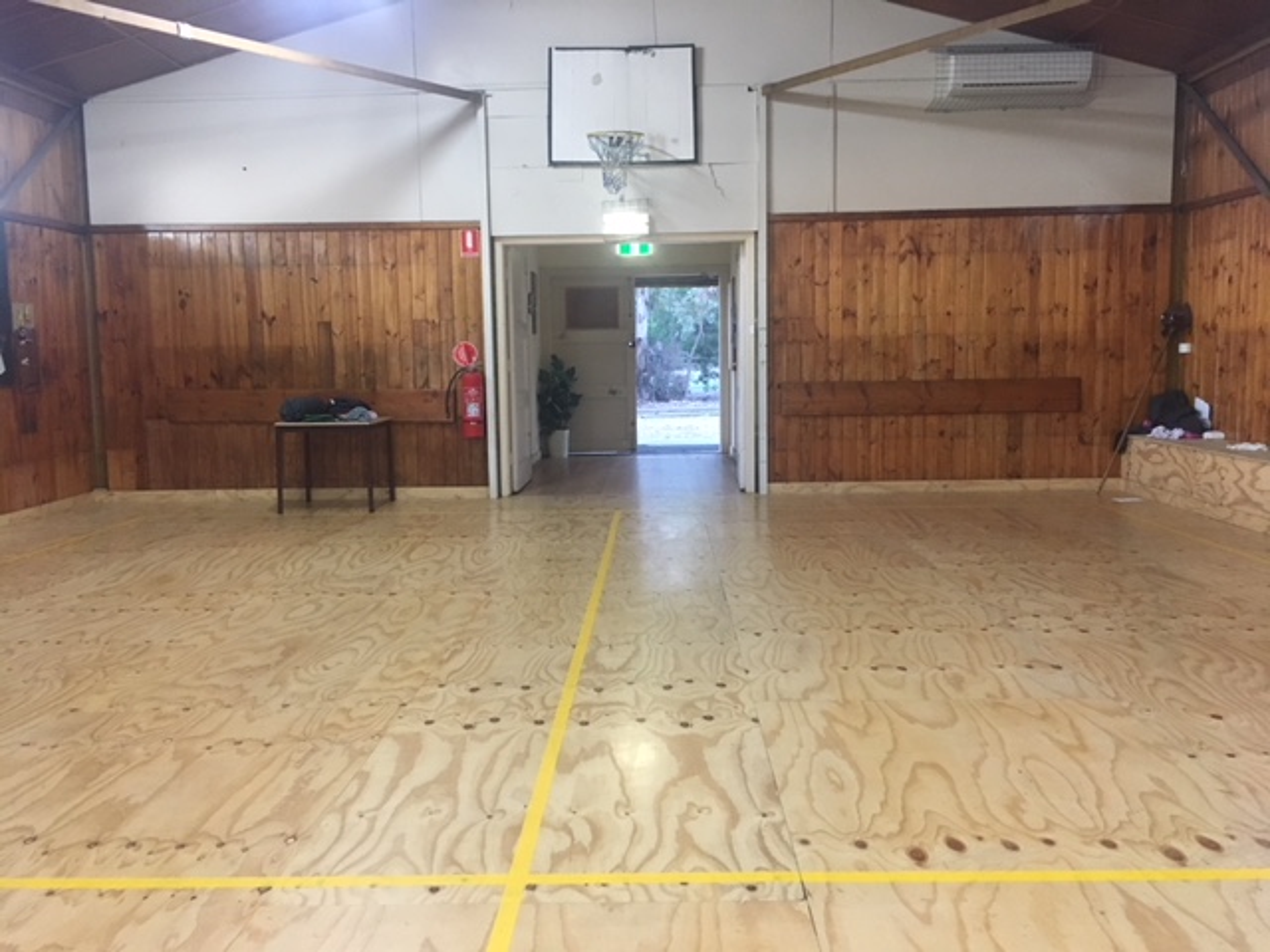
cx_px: 635
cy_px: 476
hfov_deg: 61.7
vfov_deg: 48.2
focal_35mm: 29
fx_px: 1064
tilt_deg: -6.0
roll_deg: +1.0
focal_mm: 4.15
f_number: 2.2
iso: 200
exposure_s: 1/20
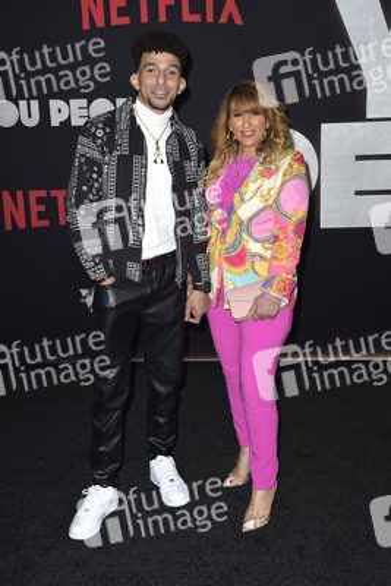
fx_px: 732
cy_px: 293
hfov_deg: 29.9
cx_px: 196
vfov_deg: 43.6
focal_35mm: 45
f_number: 6.3
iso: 400
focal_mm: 45
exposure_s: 1/250
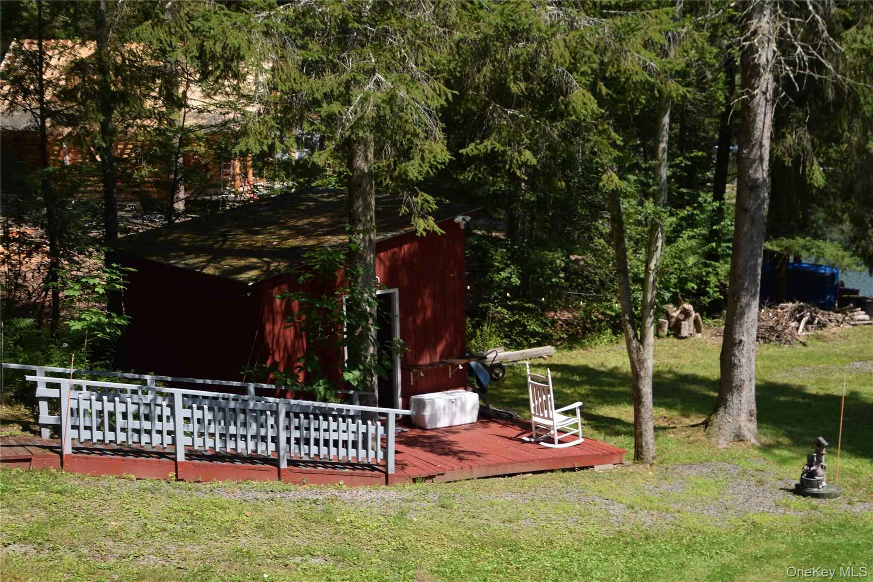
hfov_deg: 37.9
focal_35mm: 52
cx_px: 436
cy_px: 291
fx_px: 1273
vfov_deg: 25.7
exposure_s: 1/200
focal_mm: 35
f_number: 7.1
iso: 100
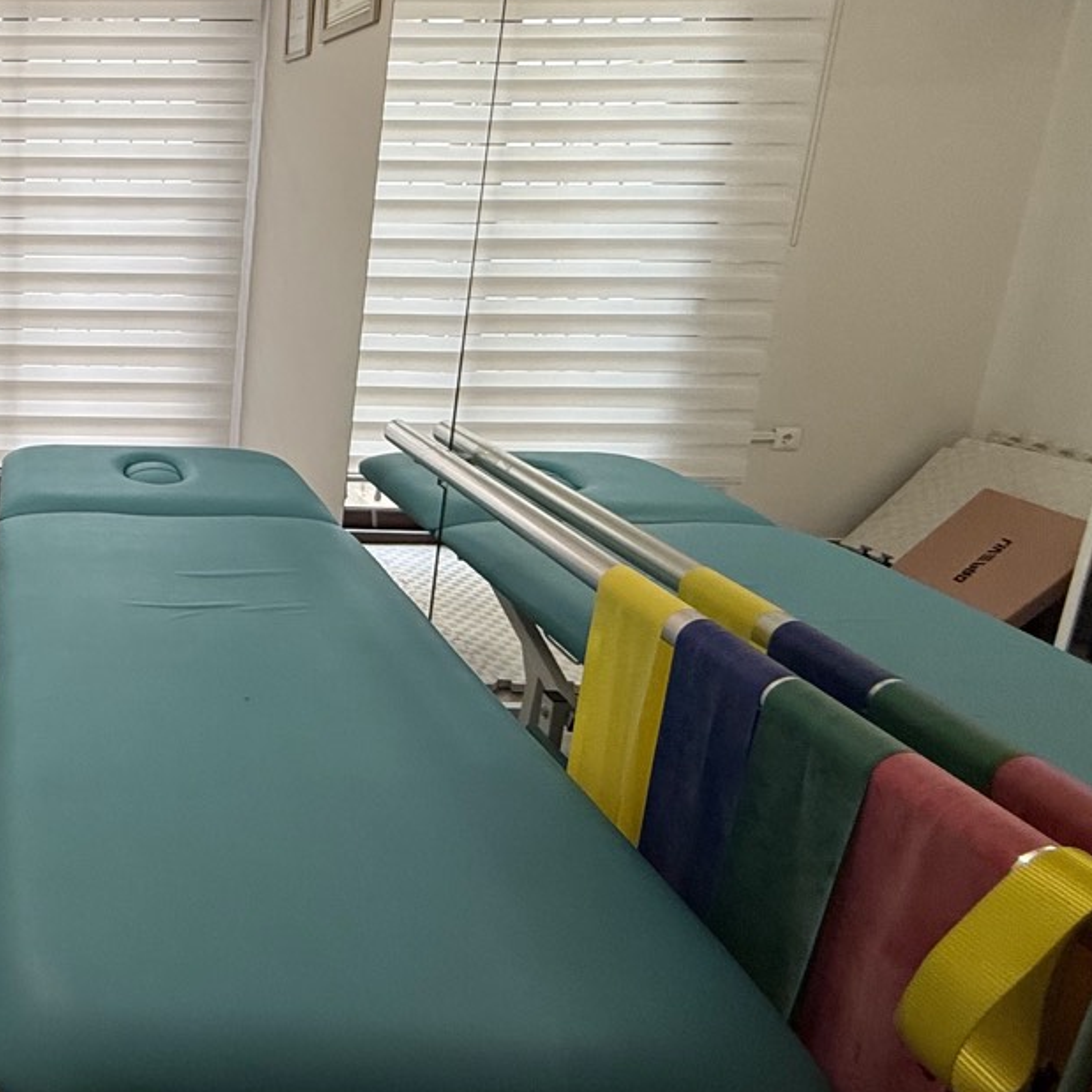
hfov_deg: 47.0
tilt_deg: -12.1
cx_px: -16
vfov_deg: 56.5
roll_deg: -1.0
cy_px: 395
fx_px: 999
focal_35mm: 28
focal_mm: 2.22
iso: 160
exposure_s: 1/99
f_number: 2.2
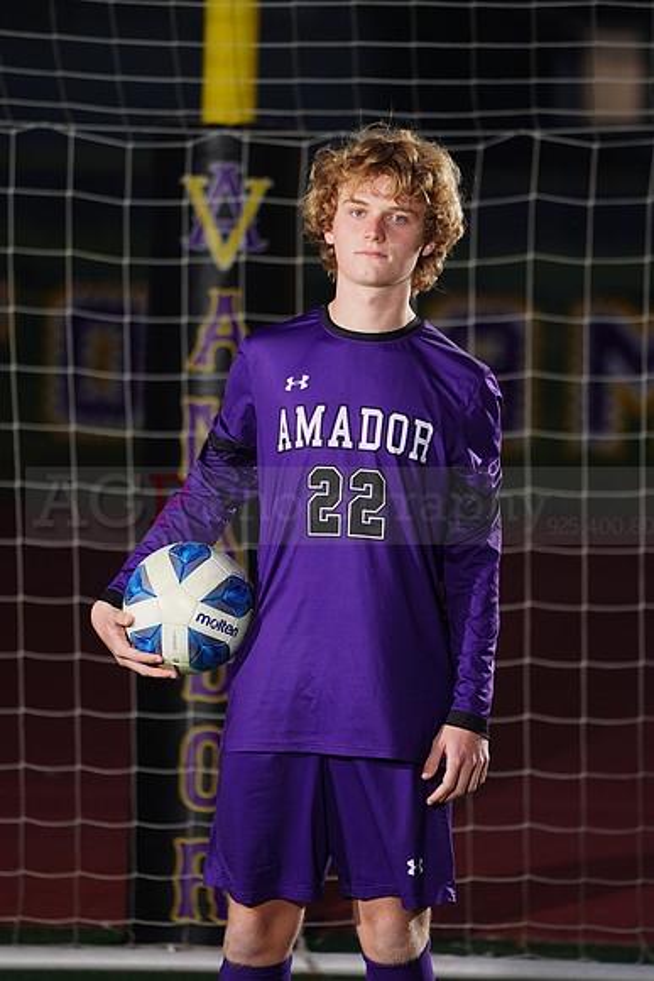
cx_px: 327
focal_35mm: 400
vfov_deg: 5.2
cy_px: 490
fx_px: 10893
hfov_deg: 3.4
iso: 200
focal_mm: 400
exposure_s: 1/200
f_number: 7.1
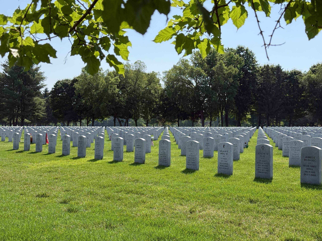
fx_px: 446
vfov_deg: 30.3
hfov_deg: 39.7
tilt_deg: +2.1
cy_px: 120
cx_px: 161
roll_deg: -0.9
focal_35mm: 48
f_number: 1.78
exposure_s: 1/3378
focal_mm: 6.76
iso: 80
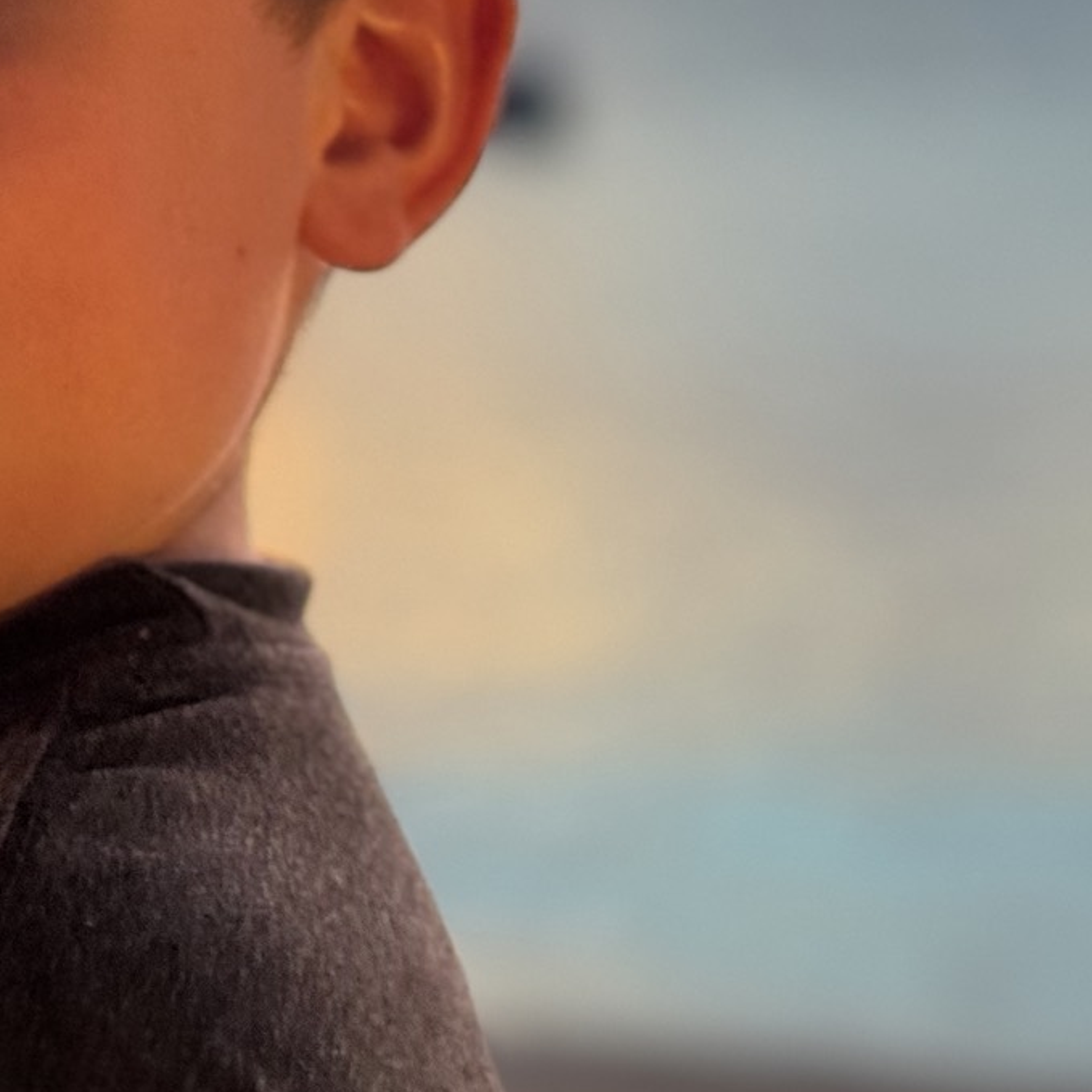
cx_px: -399
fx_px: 4461
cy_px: 40
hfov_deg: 13.4
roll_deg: +1.8
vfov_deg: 13.8
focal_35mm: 125
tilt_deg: -1.4
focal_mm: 6.76
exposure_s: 1/40
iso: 320
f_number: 1.78
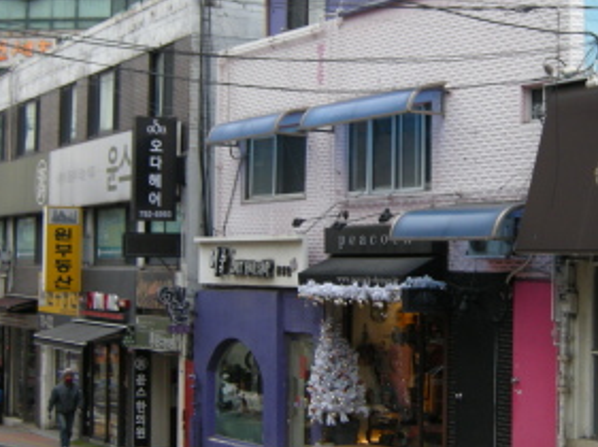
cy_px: 208
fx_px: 1398
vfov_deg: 18.2
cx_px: 438
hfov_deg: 23.9
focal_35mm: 81
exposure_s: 1/71.2
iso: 64
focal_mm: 7.5
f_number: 2.7
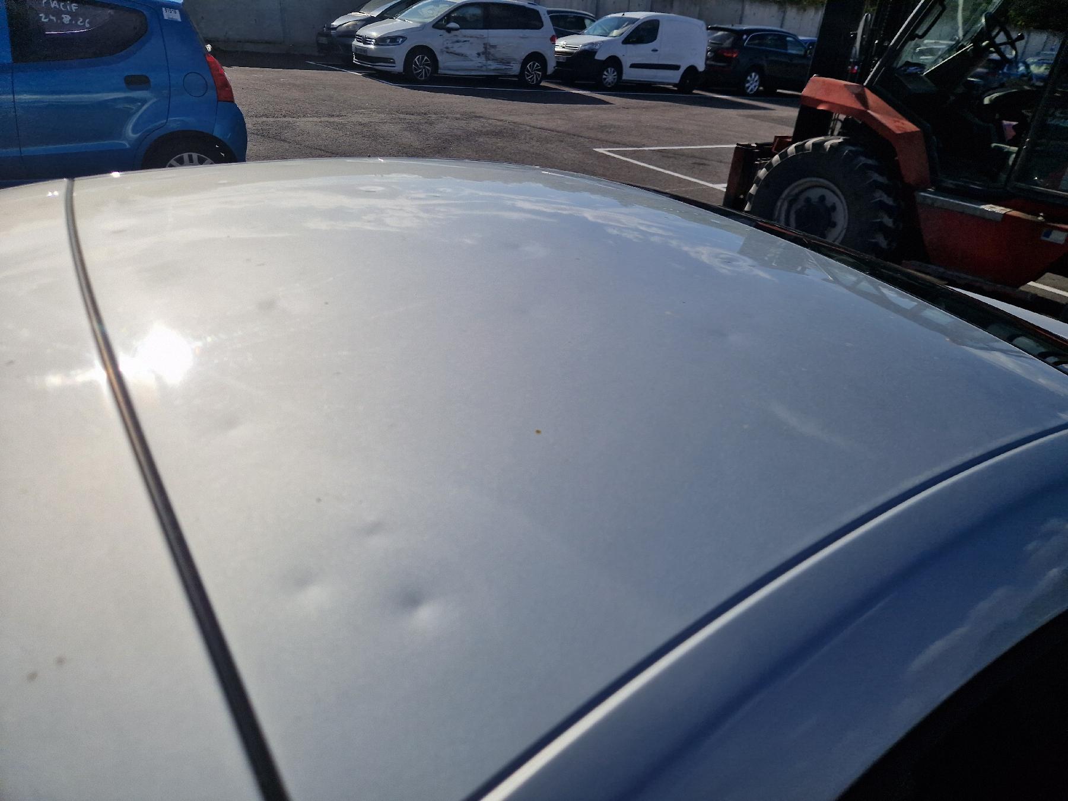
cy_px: 400
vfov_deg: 58.9
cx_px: 534
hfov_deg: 73.9
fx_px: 710
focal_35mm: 23
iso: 50
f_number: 1.8
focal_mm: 5.4
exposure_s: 1/10000
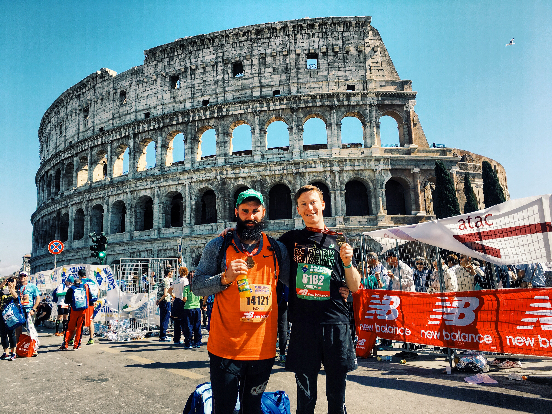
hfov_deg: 61.7
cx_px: 276
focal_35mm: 29
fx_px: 462
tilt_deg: +11.4
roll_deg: +1.5
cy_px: 207
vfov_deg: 48.2
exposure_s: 1/1068
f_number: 2.2
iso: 25
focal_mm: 4.15
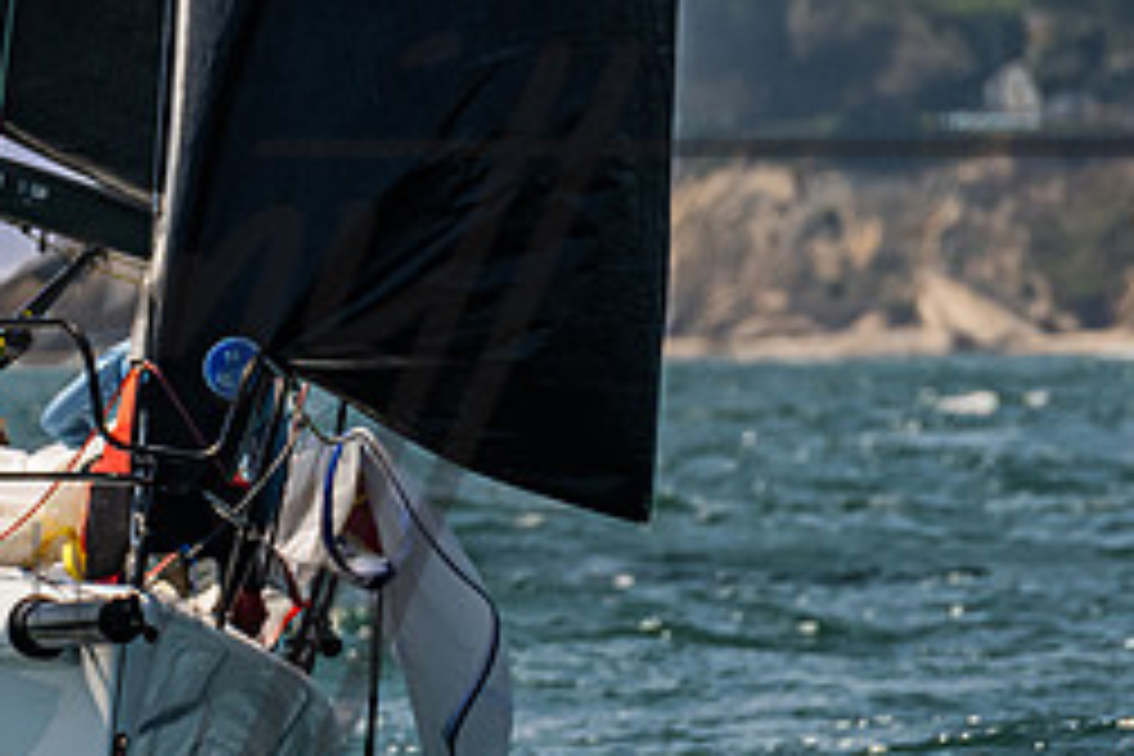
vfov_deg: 1.1
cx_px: 8
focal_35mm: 1268
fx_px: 39939
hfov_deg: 1.6
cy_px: -10
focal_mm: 400
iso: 500
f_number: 8
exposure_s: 1/2500
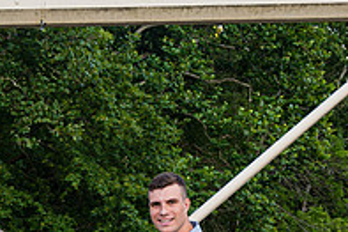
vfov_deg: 11.4
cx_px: 69
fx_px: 1111
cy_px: 339
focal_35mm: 115
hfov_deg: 17.7
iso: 200
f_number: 4.5
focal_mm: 38
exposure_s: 1/125
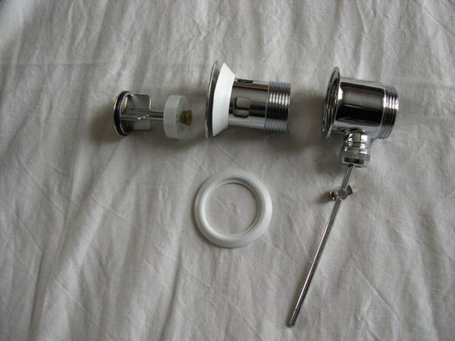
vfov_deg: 37.7
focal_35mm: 38
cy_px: 170
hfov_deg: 49.0
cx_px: 228
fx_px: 499
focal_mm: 8
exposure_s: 1/45.5
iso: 100
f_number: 2.8
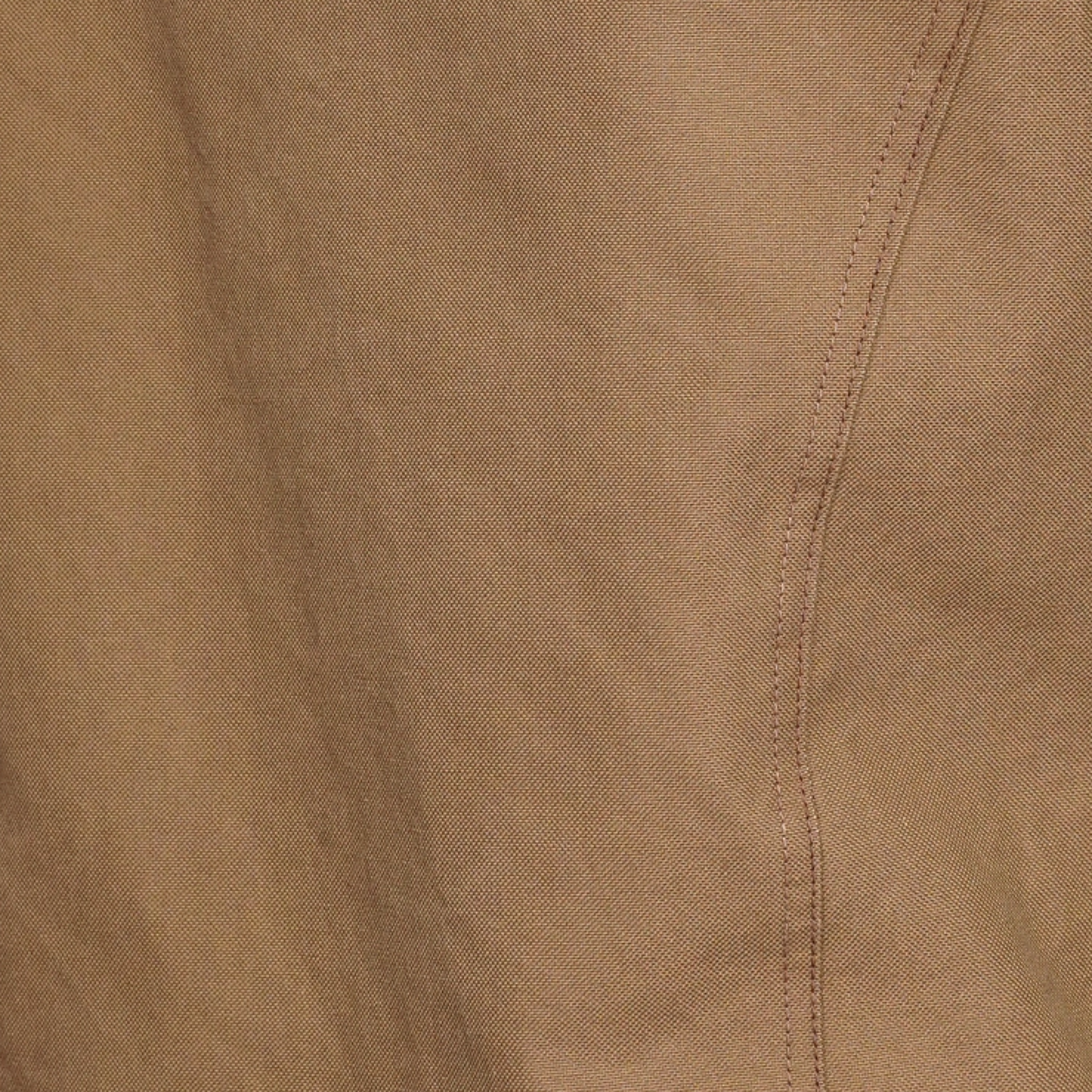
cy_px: 344
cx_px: 758
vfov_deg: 11.0
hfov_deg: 11.0
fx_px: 5675
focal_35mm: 159
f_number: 5.6
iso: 400
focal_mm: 32
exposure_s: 1/40
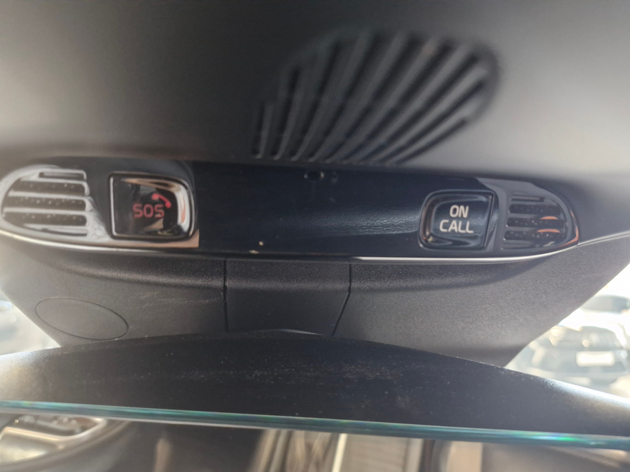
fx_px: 419
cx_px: 315
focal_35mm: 23
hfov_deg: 73.9
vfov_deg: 58.9
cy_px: 236
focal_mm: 5.54
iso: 1250
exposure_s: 1/25
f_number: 1.8
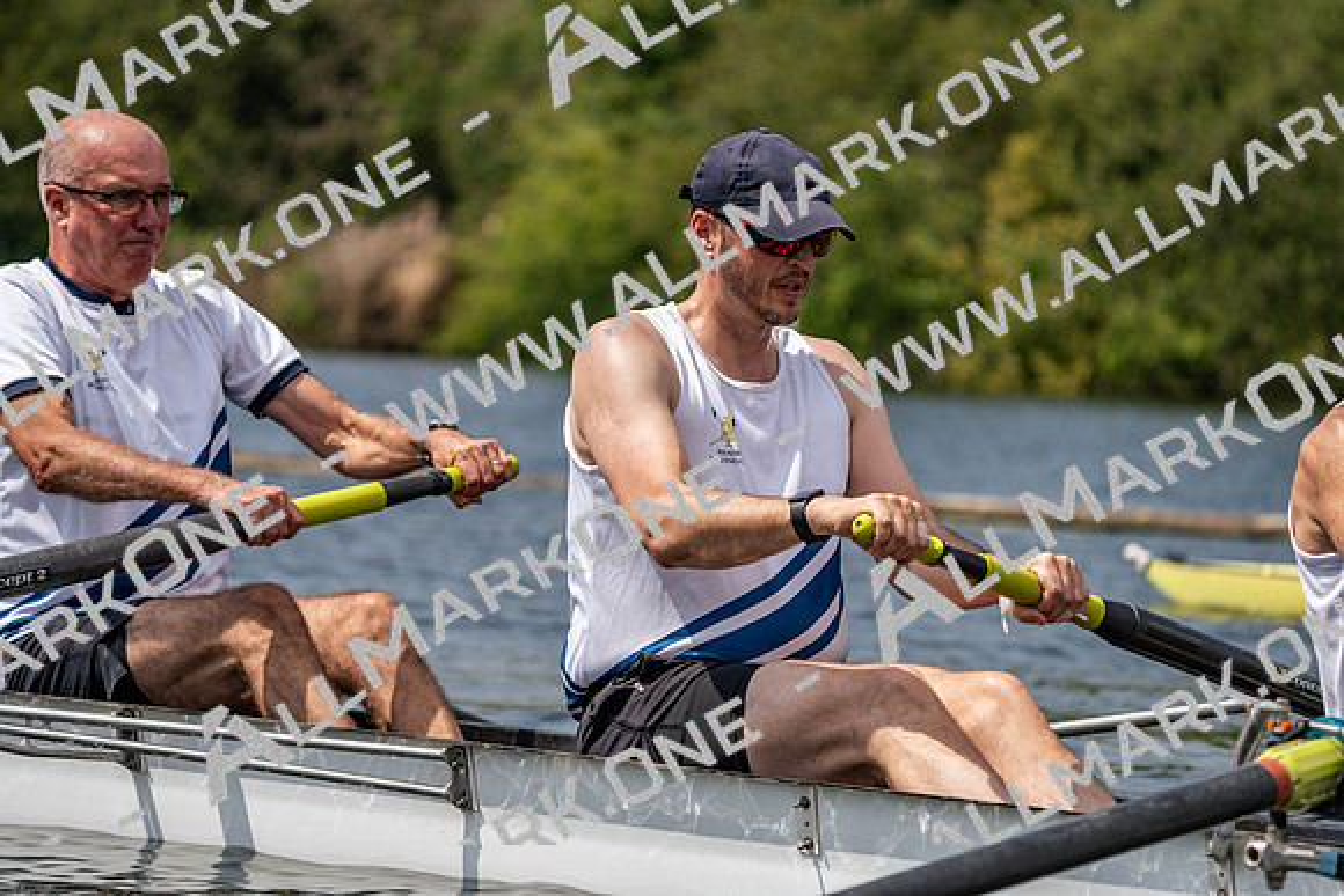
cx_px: 672
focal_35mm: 200
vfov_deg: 6.9
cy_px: 448
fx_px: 7468
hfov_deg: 10.3
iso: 160
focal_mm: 200
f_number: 5.6
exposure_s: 1/1600
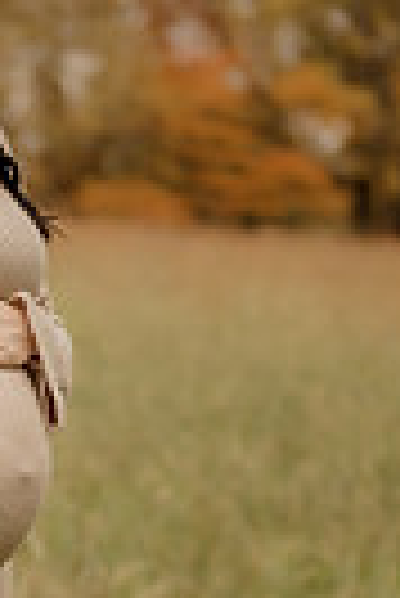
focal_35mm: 169
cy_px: 580
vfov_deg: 12.0
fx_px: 2809
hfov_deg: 8.0
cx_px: -119
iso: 200
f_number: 1.8
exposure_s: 1/320
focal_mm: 50
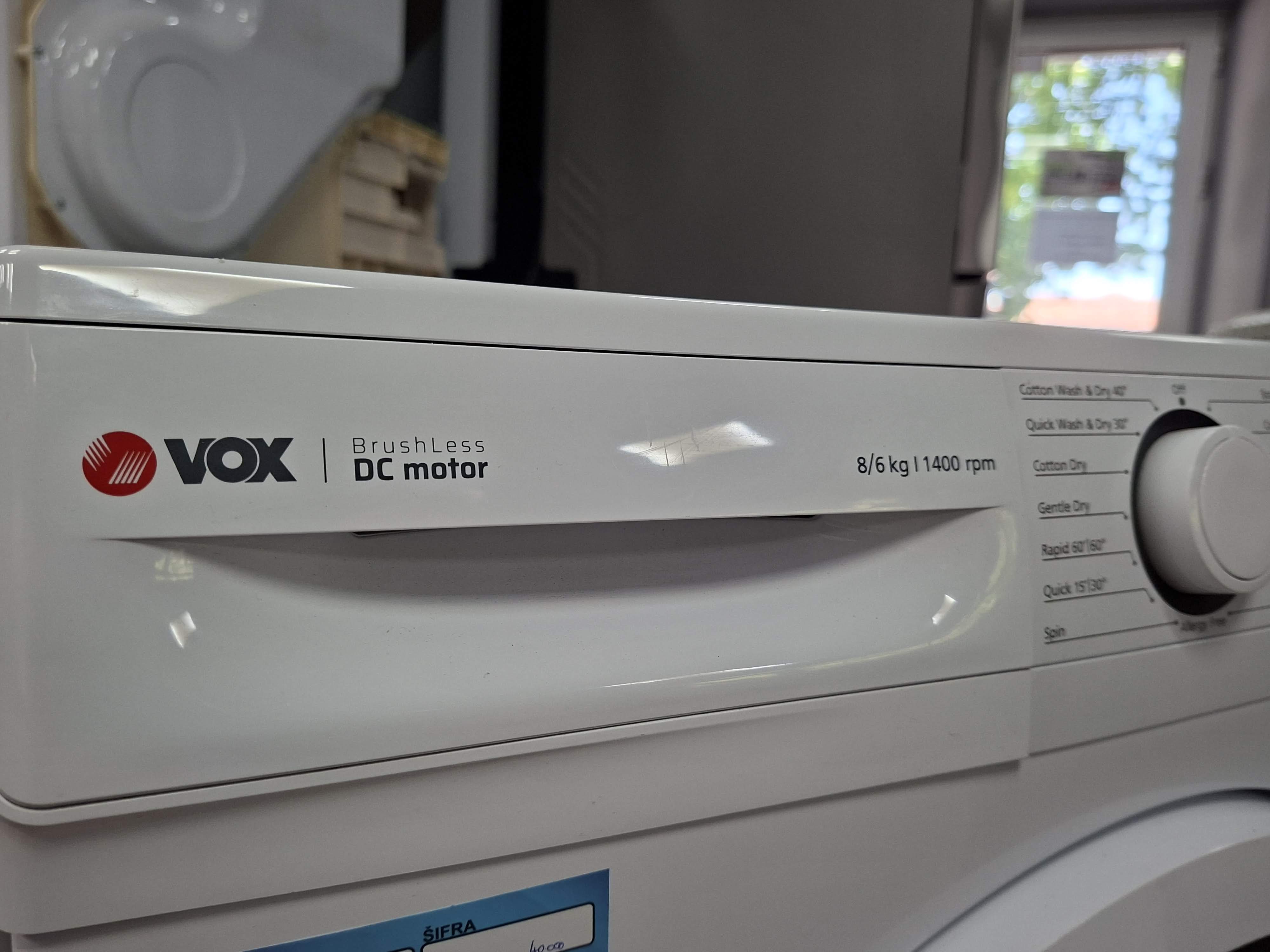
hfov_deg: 73.9
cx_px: 635
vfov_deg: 58.9
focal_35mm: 23
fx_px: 844
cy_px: 476
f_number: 1.8
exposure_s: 1/100
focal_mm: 5.54
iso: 125
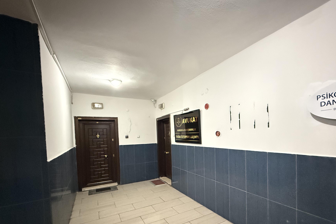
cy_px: 140
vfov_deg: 69.3
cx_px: 188
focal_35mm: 17
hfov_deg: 92.8
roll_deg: +1.1
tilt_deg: -1.1
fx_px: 159
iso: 2000
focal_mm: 2.22
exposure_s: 1/25
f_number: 2.2
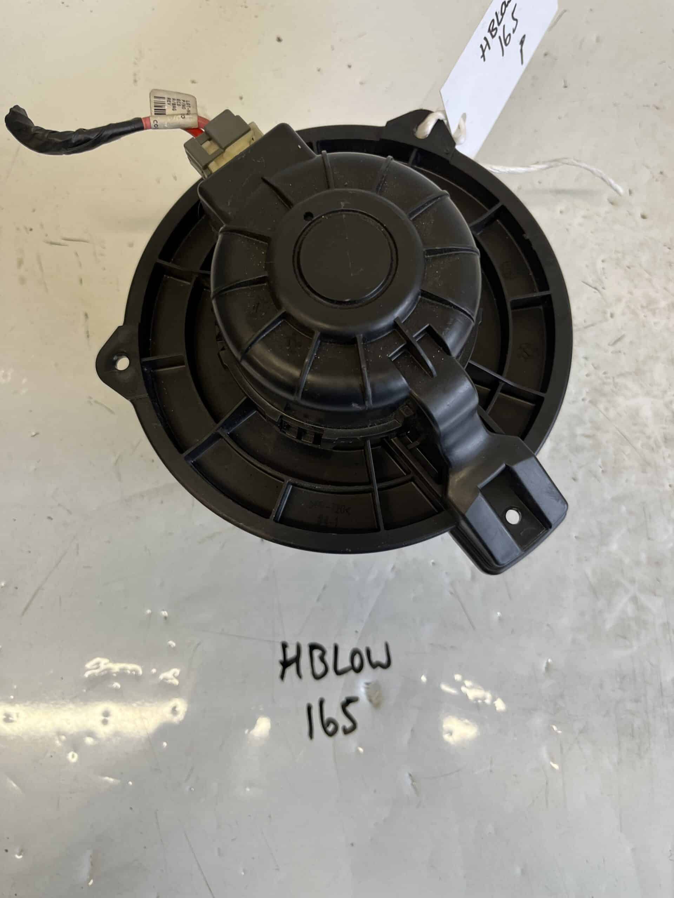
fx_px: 675
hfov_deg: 53.1
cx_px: 337
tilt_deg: -78.3
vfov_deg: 67.3
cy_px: 449
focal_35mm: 26
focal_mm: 5.1
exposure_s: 1/100
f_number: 1.6
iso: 100
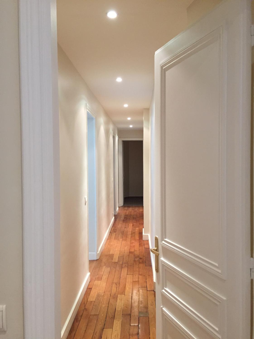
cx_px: 127
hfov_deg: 48.2
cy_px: 170
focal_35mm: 29
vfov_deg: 61.7
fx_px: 284
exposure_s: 1/33
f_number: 2.2
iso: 160
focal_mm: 4.15
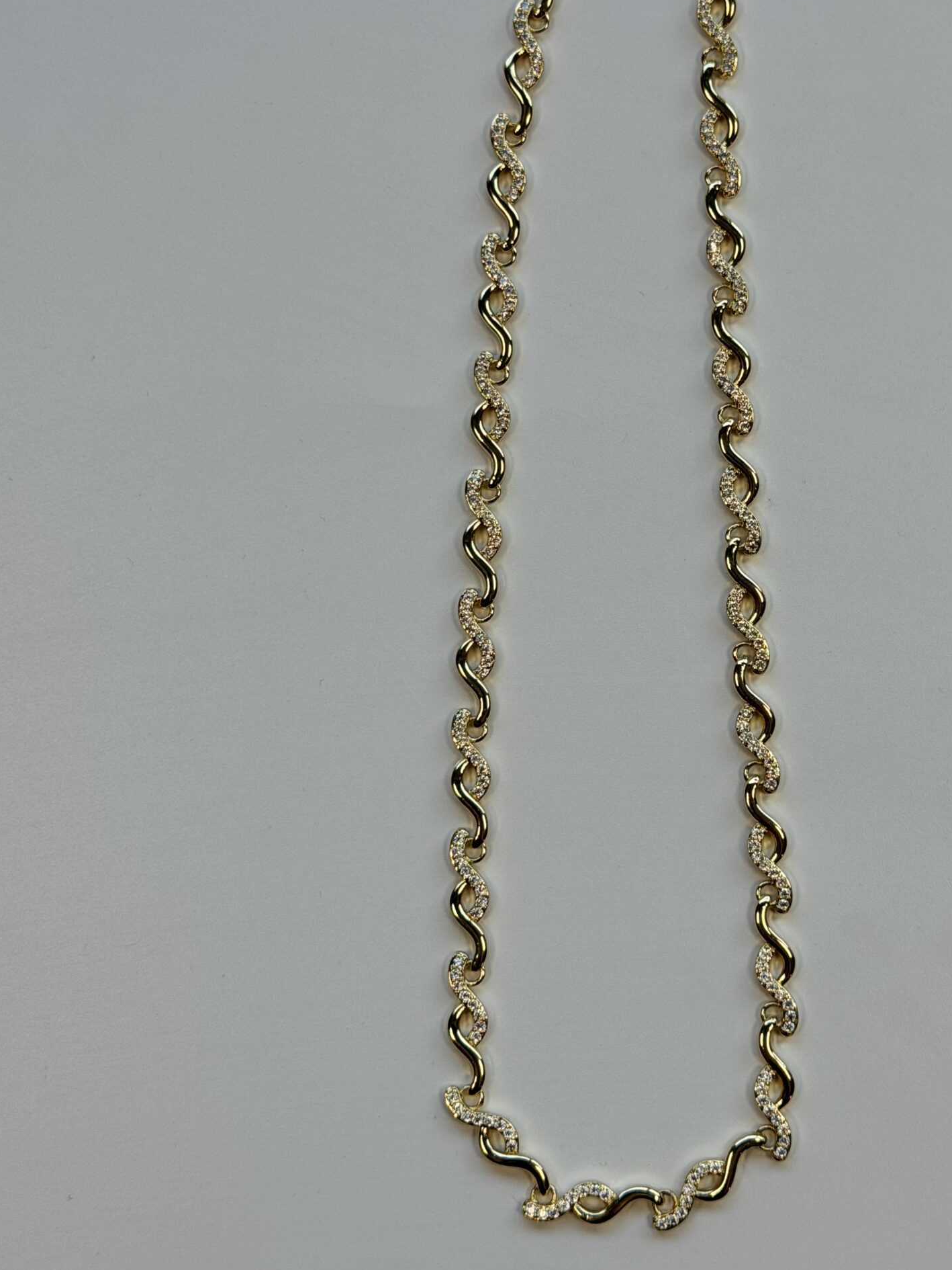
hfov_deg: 22.5
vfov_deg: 29.8
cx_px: 620
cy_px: 559
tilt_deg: -87.8
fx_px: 2383
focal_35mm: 65
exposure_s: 1/415
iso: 64
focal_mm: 6.76
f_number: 1.78
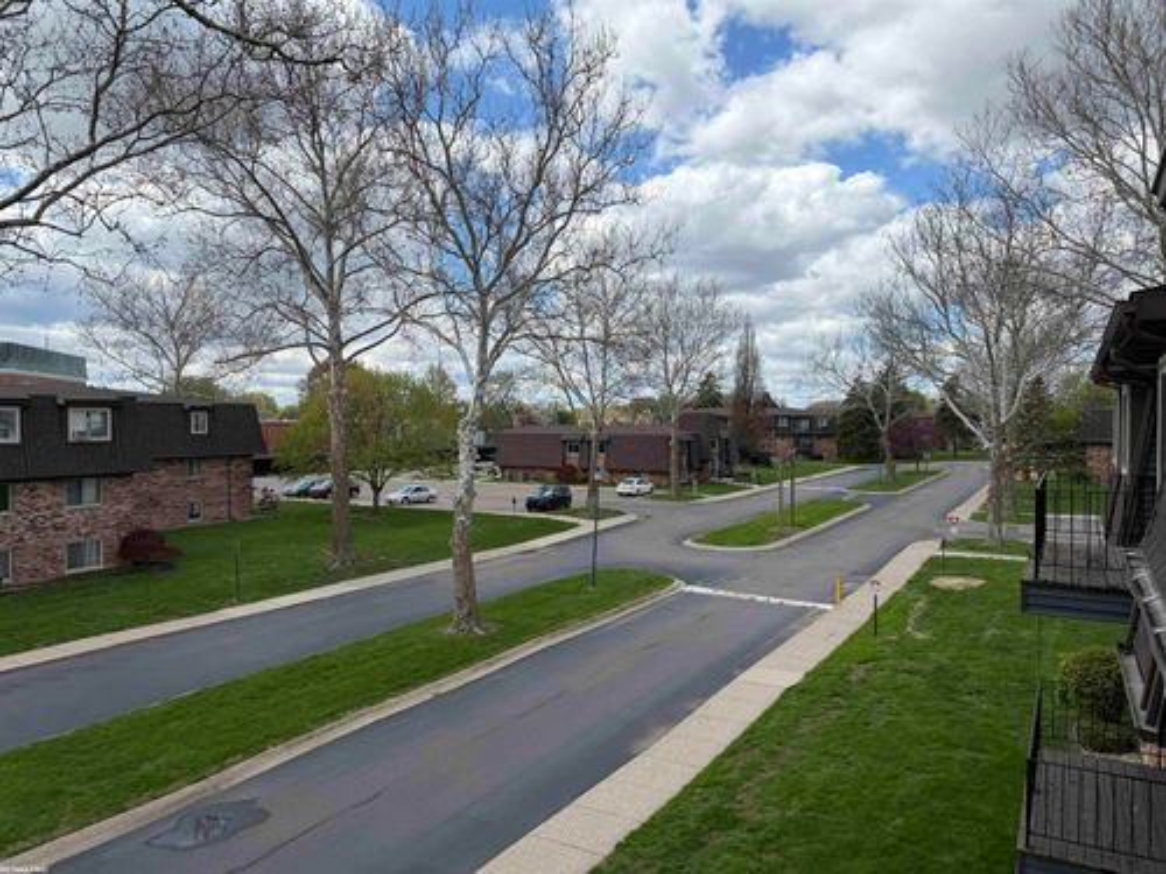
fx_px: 808
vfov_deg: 56.8
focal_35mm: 24
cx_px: 583
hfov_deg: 71.6
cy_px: 437
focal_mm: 6.76
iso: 80
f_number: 1.78
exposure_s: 1/4673
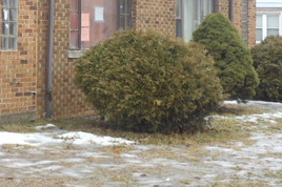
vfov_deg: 13.8
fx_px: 759
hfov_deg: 20.0
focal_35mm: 97
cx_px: -36
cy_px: -5
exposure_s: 1/30
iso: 80
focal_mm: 6.9
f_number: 4.3
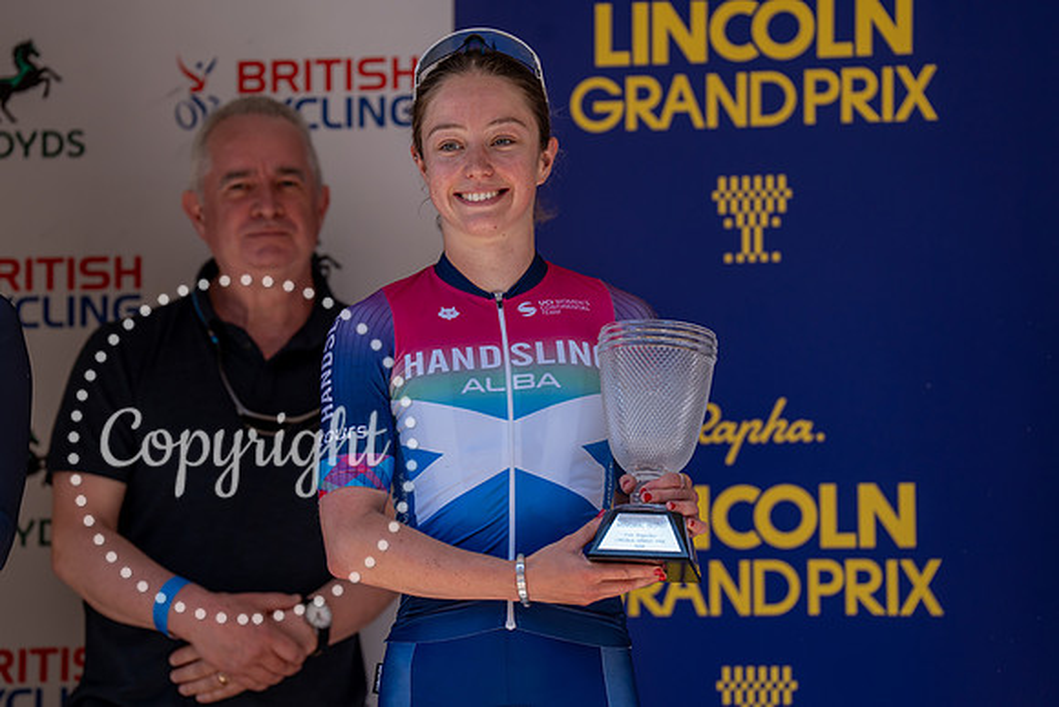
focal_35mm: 200
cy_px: 354
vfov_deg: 6.9
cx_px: 530
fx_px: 5884
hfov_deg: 10.3
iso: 640
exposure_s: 1/1000
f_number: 4
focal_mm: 200
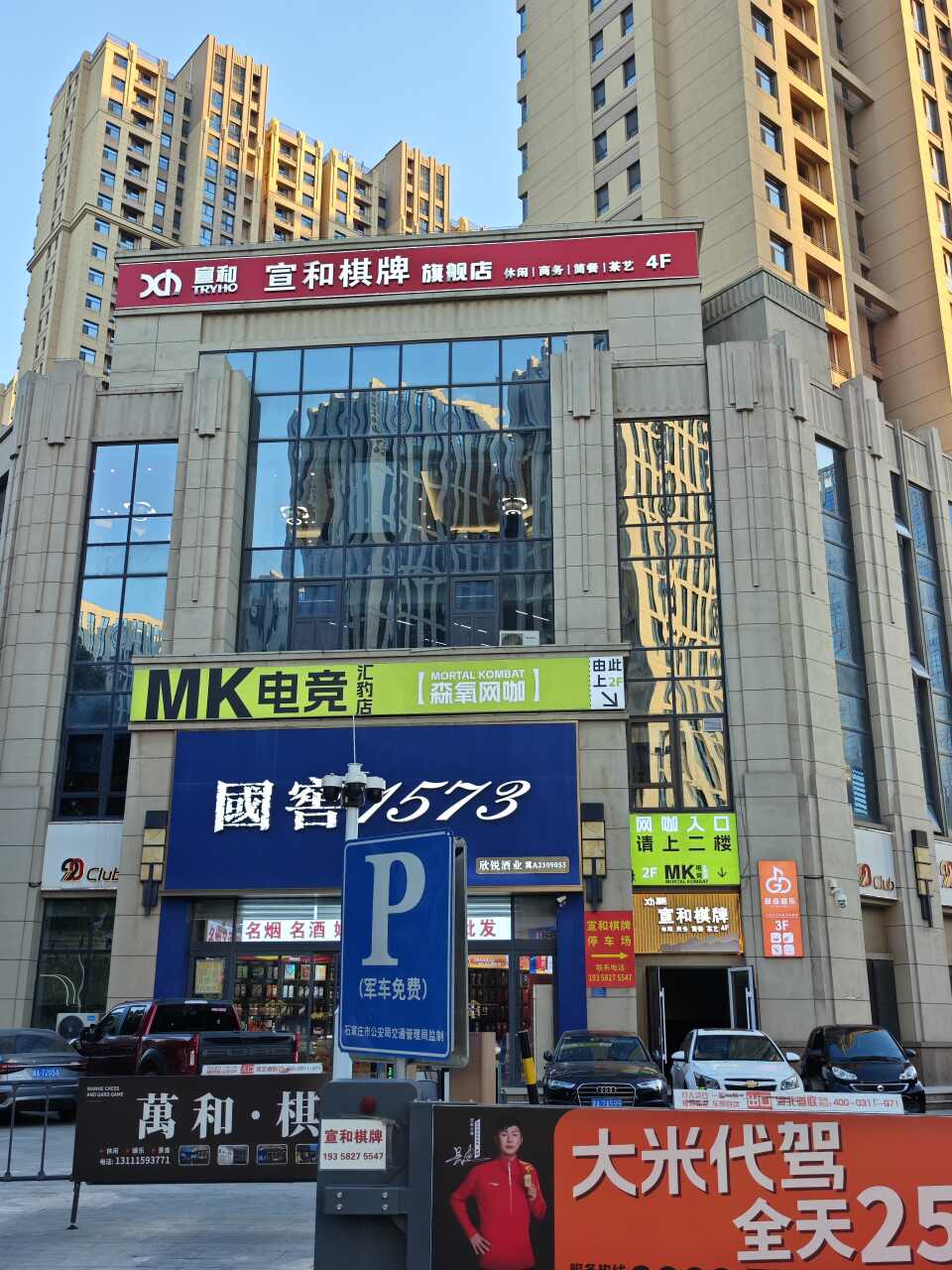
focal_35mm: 32
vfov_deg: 56.8
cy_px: 635
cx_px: 476
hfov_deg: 44.2
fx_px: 1173
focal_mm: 8.72
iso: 50
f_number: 2
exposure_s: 1/157
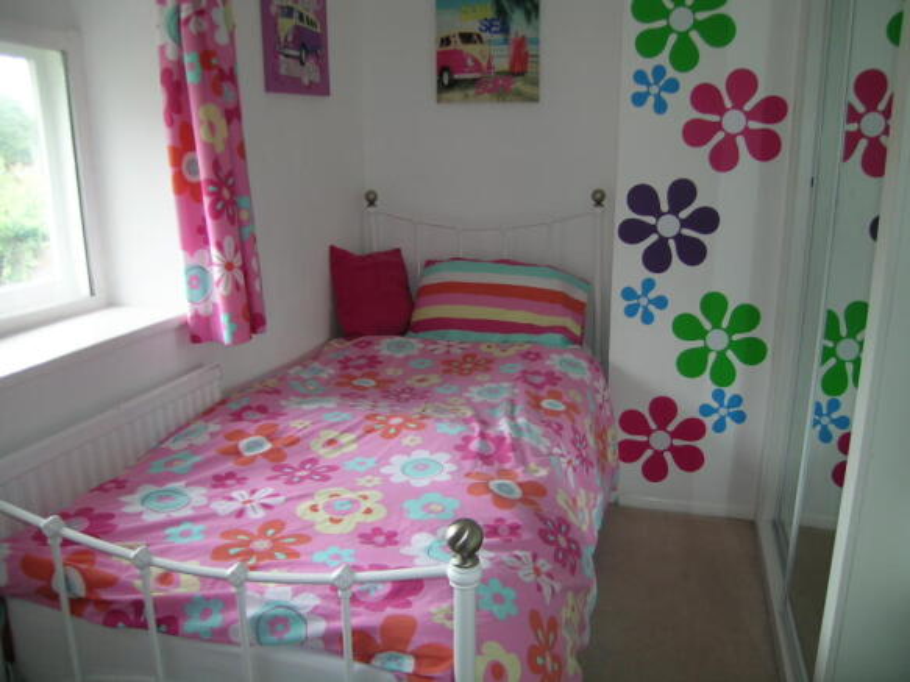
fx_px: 736
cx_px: 455
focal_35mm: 28
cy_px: 341
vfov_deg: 49.7
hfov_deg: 63.5
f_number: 2.8
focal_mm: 5.8
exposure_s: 1/30
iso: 50
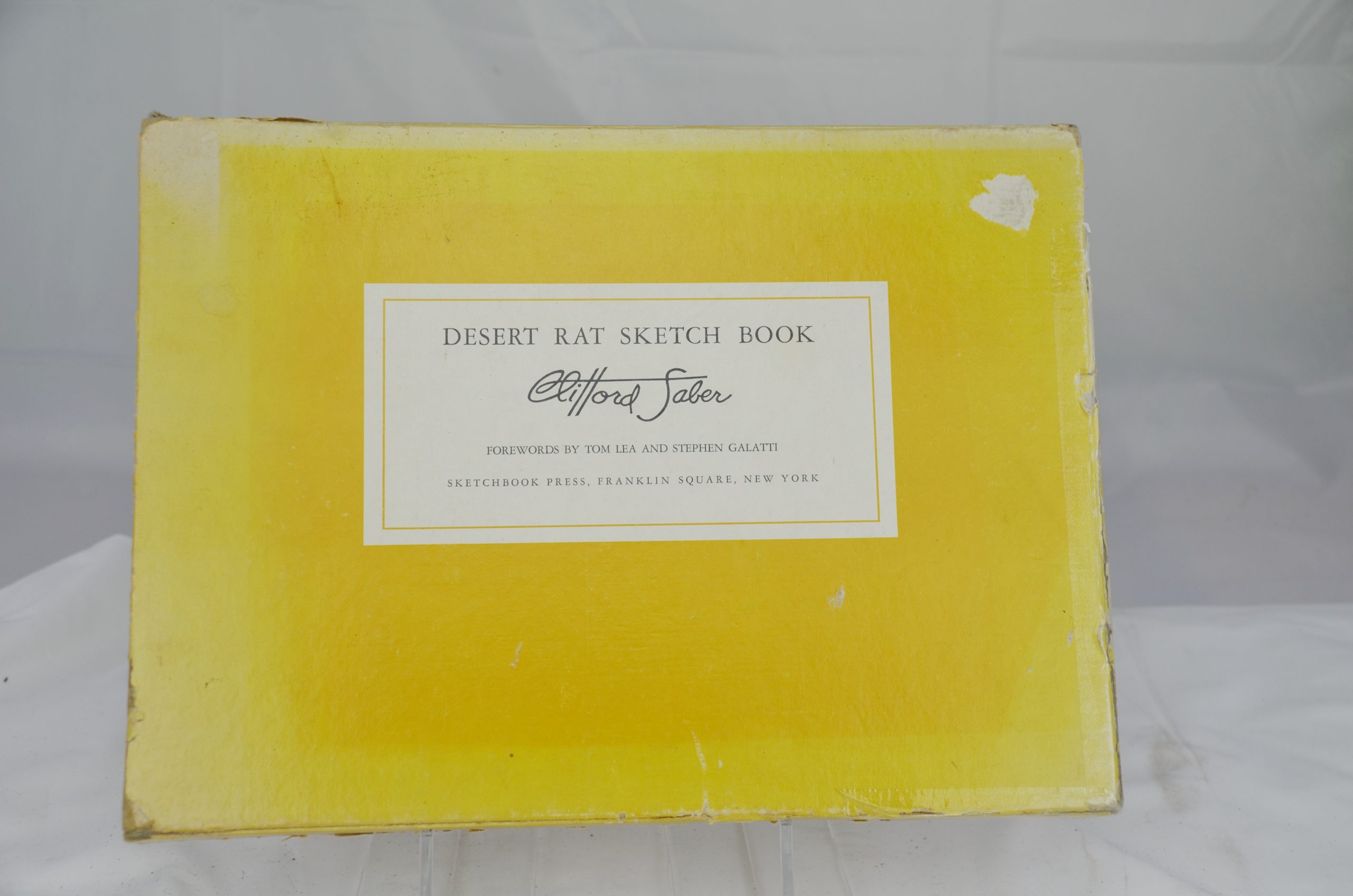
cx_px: 676
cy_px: 448
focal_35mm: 48
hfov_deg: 41.2
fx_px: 1800
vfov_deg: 28.0
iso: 200
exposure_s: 1/125
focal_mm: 32
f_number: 5.6
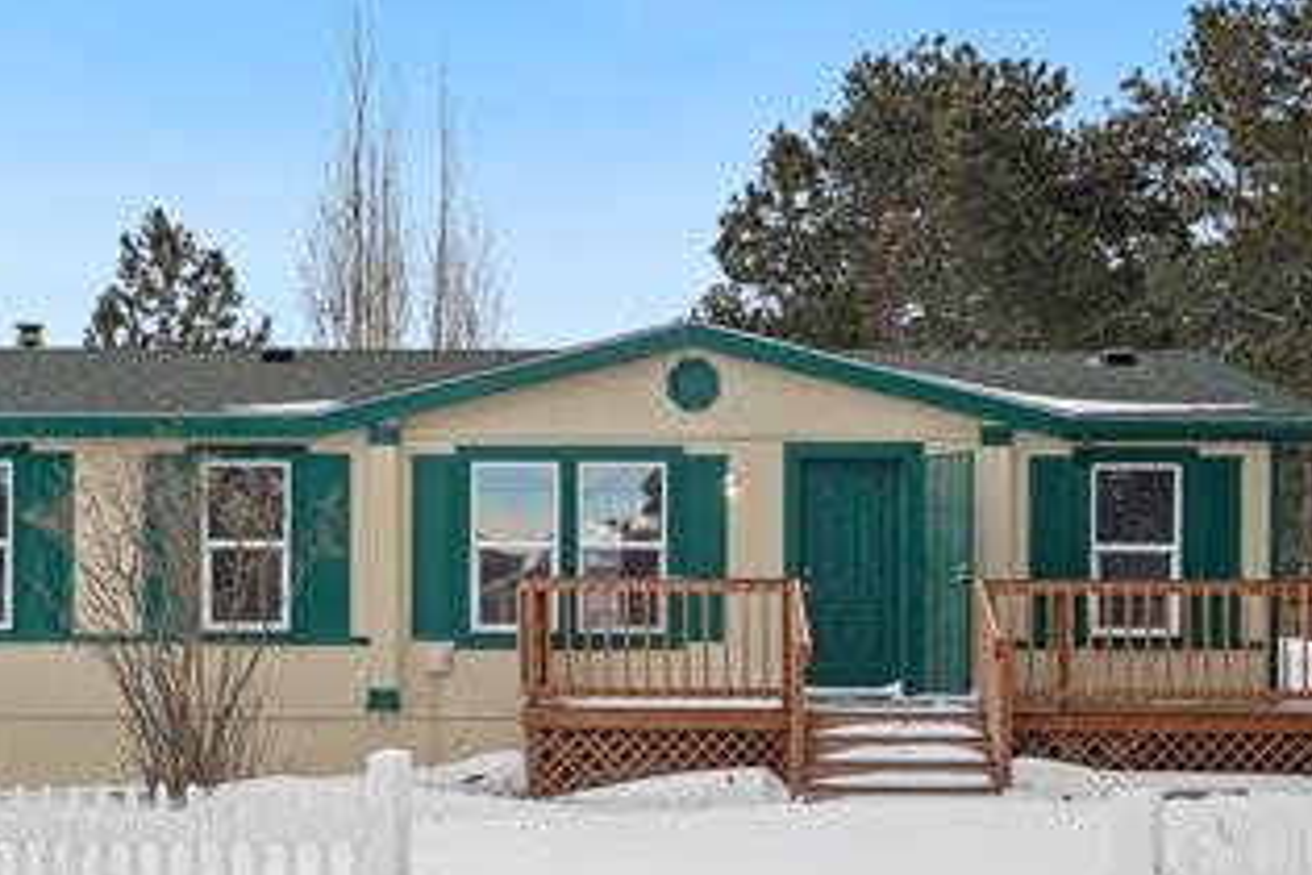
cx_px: 583
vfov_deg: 22.1
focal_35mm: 61
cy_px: 617
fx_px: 2223
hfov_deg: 32.9
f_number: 11
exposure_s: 1/80
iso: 400
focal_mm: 30
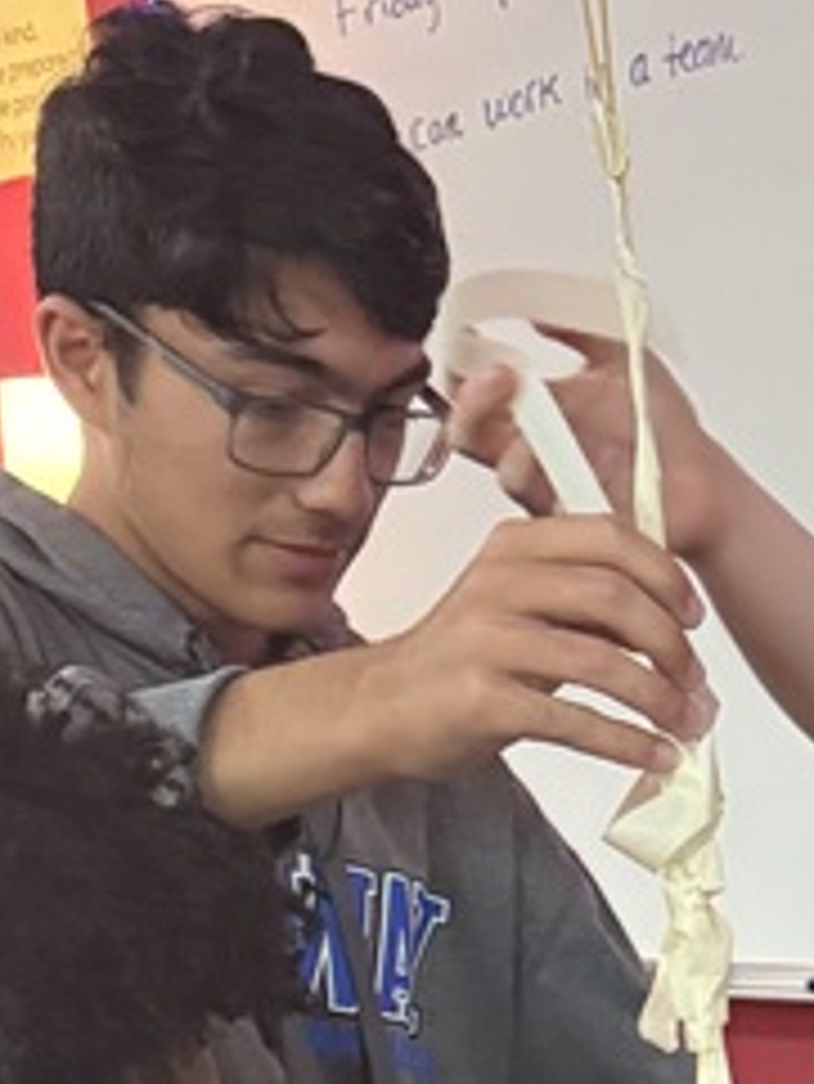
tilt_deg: -20.7
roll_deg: +3.3
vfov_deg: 17.0
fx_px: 3195
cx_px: 1084
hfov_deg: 13.9
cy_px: 1718
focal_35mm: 102
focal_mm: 6.76
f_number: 1.78
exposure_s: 1/60
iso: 800
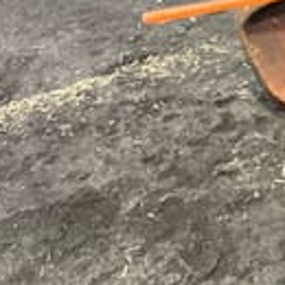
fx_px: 885
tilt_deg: -24.2
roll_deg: +4.5
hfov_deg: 15.8
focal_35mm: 95
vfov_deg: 17.6
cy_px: -32
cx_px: 502
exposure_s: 1/33
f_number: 1.8
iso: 200
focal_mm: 3
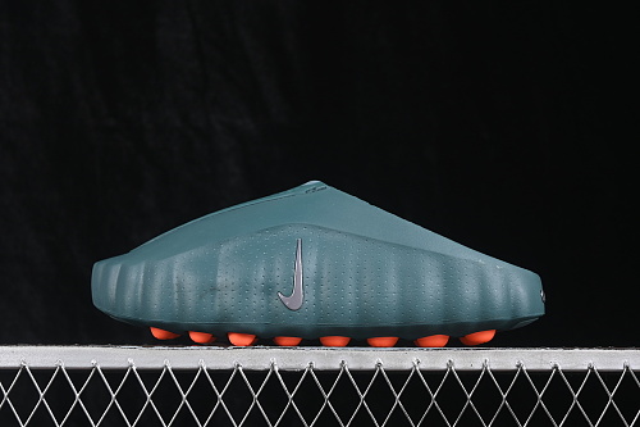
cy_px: 214
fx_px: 1333
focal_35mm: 75
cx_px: 320
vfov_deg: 18.2
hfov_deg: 27.0
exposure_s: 1/60
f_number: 6.3
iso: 160
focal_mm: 50
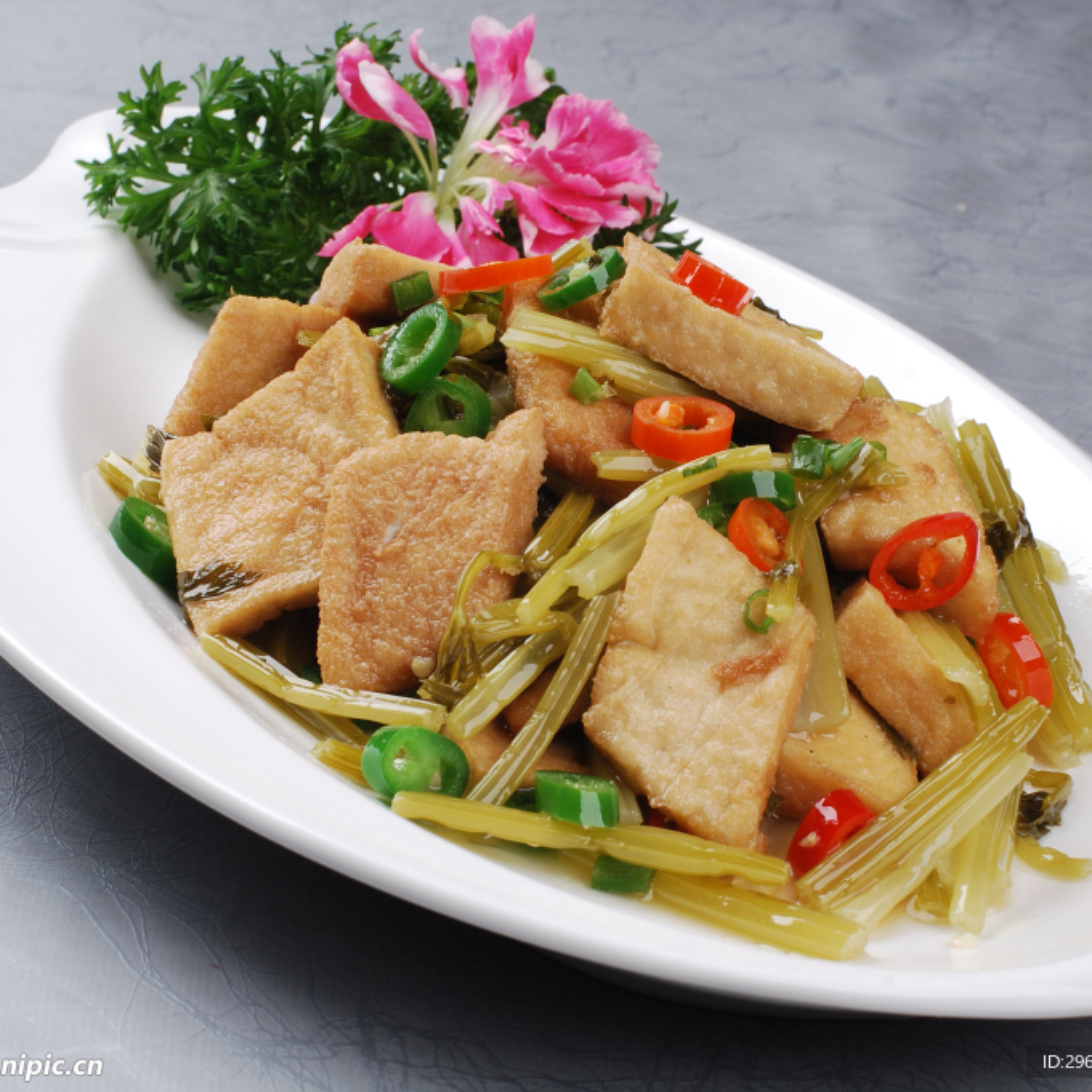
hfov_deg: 18.1
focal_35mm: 96
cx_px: 585
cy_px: 544
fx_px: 3426
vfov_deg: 18.1
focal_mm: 50
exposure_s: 1/125
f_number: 14
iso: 100
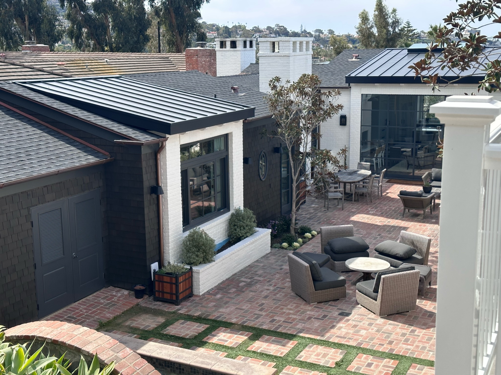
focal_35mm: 48
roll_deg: +0.8
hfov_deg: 39.7
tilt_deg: -12.8
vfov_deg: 30.3
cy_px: 188
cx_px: 250
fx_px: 695
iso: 64
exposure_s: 1/1783
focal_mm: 6.86
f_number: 1.78
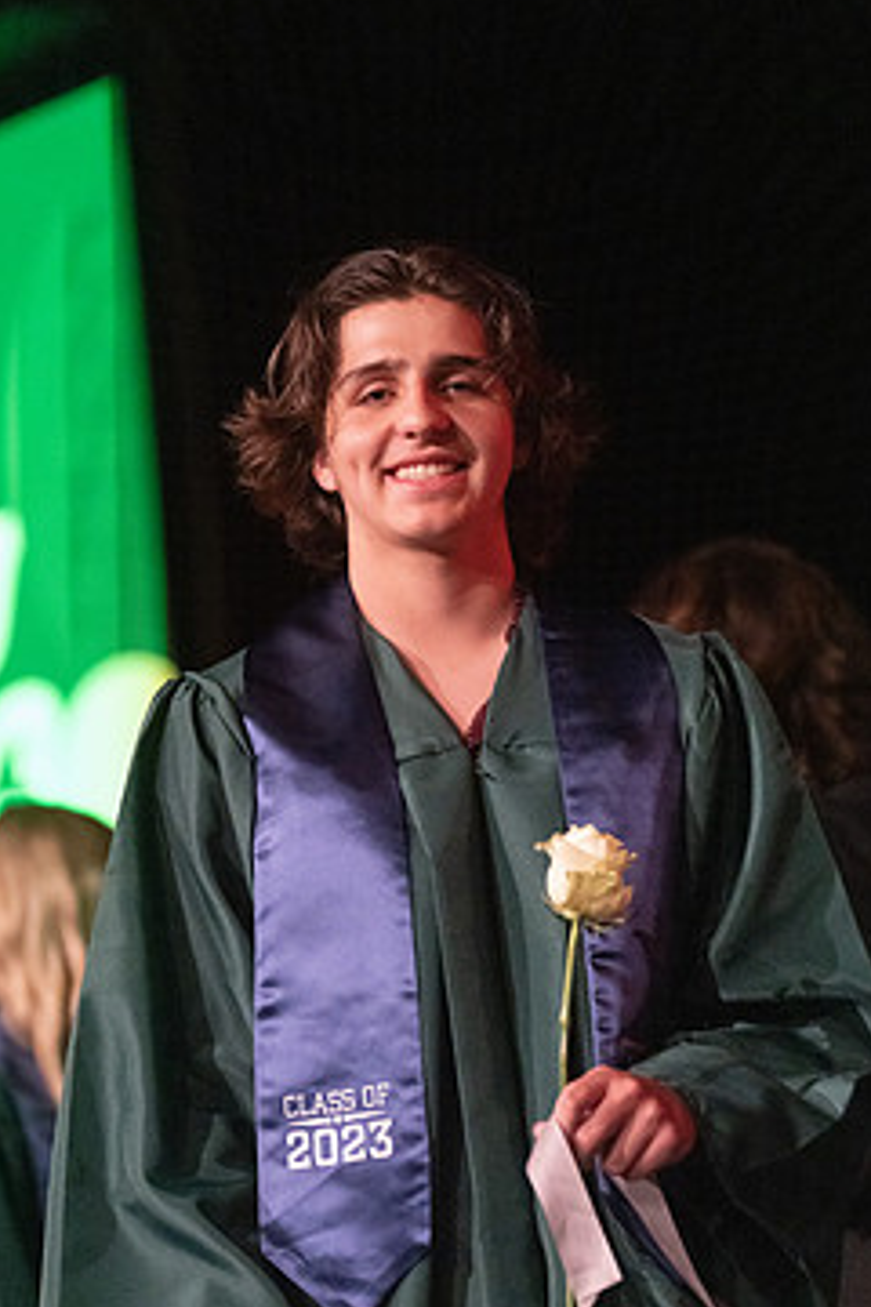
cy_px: 614
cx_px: 421
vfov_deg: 12.5
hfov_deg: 8.3
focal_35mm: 165
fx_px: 5988
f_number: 2.8
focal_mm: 132
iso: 16000
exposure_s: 1/1000
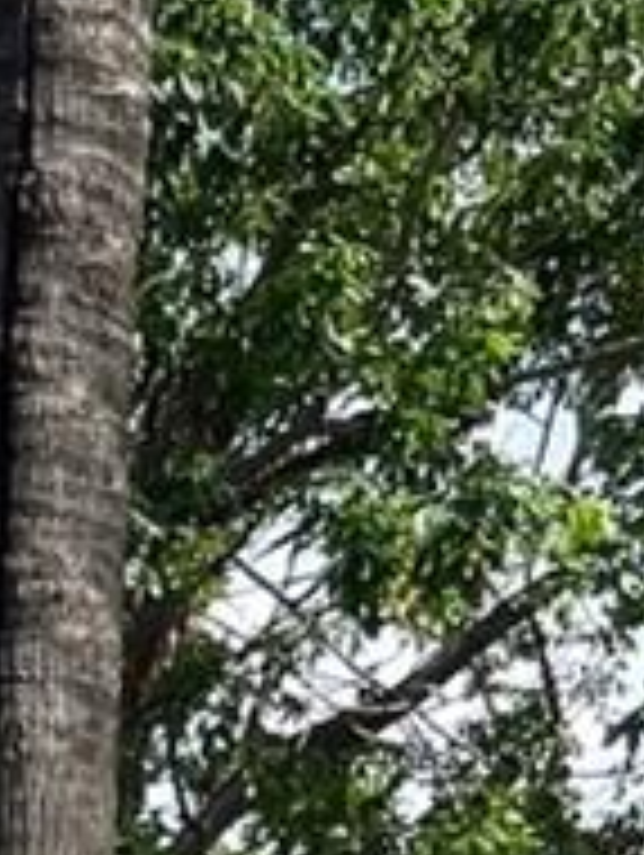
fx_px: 4059
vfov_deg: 10.7
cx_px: -1234
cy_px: 1850
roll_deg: -1.0
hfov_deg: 7.9
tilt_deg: -4.6
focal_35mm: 164
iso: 50
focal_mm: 5.7
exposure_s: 1/2571
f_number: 1.5
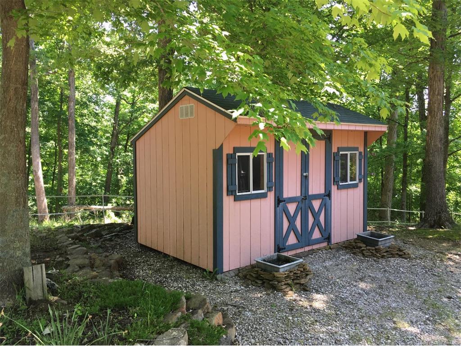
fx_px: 386
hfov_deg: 61.7
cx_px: 230
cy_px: 173
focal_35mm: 29
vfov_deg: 48.2
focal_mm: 4.15
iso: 40
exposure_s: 1/120
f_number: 2.2
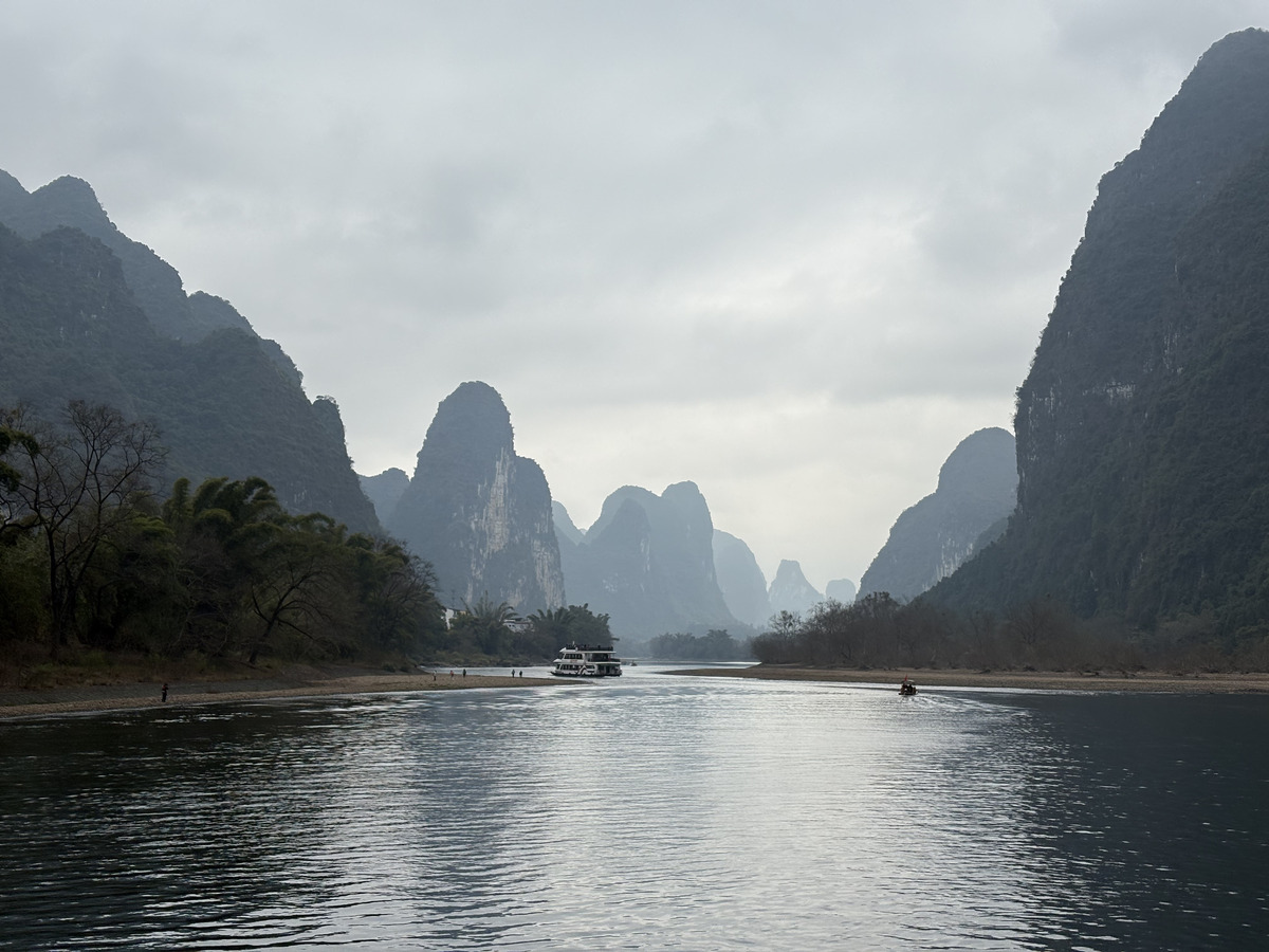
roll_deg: -0.3
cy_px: 476
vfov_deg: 28.0
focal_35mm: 52
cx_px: 634
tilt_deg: +5.2
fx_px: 1906
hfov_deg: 36.8
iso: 32
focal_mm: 5.96
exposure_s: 1/2141
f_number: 1.6
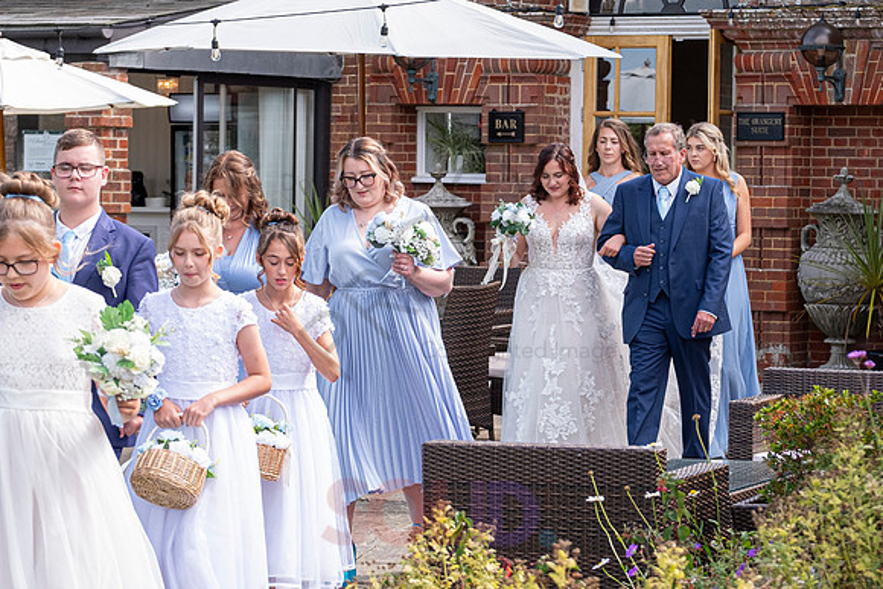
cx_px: 551
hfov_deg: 16.8
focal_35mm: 122
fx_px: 2987
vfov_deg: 11.3
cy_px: 248
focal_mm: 50
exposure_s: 1/640
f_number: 3.6
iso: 200
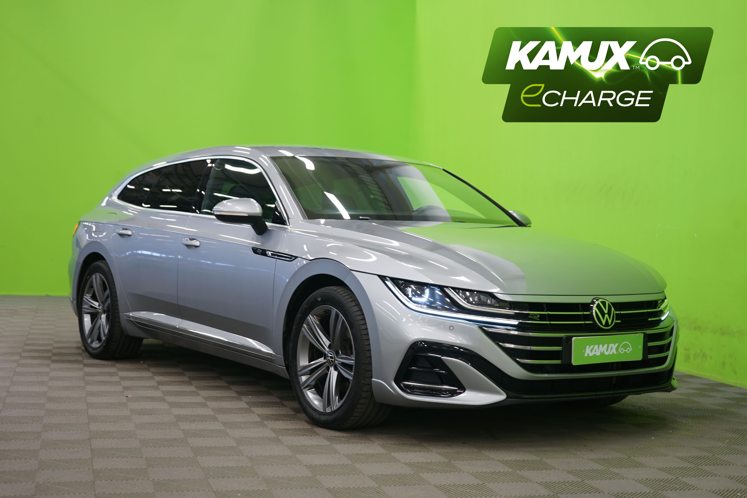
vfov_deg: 25.5
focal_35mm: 53
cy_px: 249
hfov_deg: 37.5
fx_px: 1100
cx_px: 374
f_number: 5
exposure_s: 1/8
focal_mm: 53
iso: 400
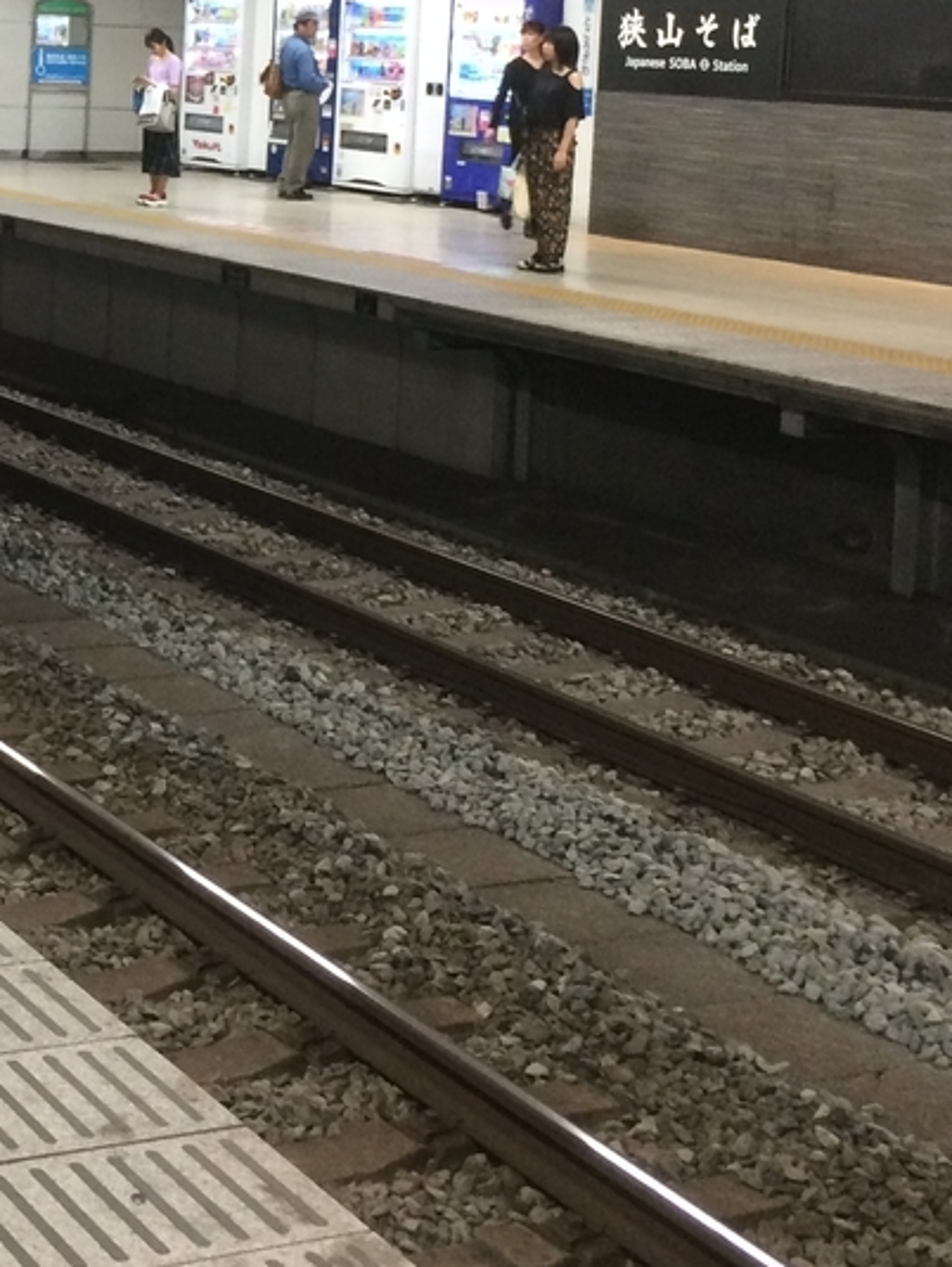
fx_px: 2381
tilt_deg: -6.2
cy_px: 159
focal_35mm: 65
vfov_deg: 28.8
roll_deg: -1.4
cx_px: -57
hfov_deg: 21.6
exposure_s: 1/30
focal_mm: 4.15
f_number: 2.2
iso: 125
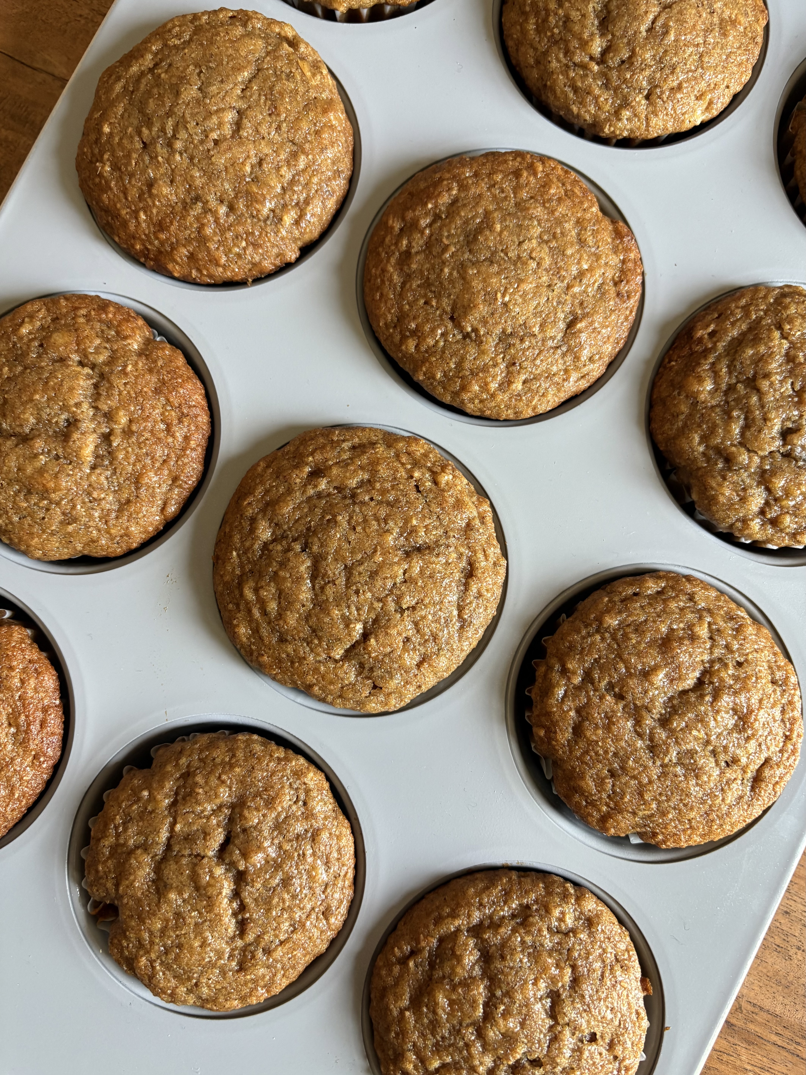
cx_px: 403
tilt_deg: -84.9
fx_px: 807
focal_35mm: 26
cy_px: 538
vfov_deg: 67.3
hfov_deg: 53.1
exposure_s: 1/60
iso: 250
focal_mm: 5.96
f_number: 1.6
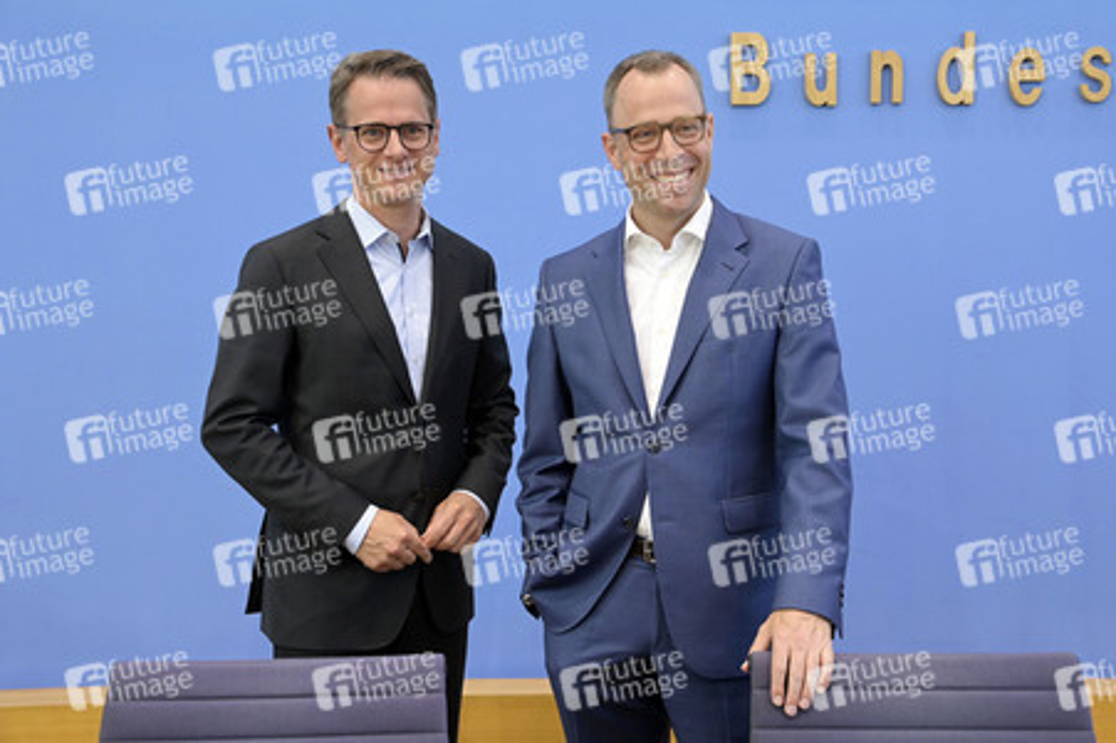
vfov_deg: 31.8
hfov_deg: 46.4
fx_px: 1301
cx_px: 558
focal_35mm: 42
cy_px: 372
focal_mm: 42
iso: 4000
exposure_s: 1/400
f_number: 5.6
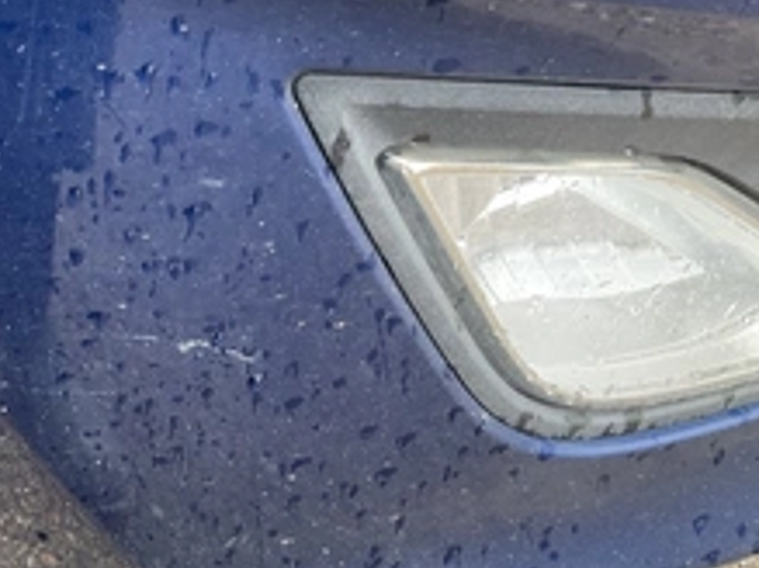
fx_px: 1161
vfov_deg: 27.4
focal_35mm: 53
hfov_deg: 34.5
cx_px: 97
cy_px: 201
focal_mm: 3
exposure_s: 1/172
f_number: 1.8
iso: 32
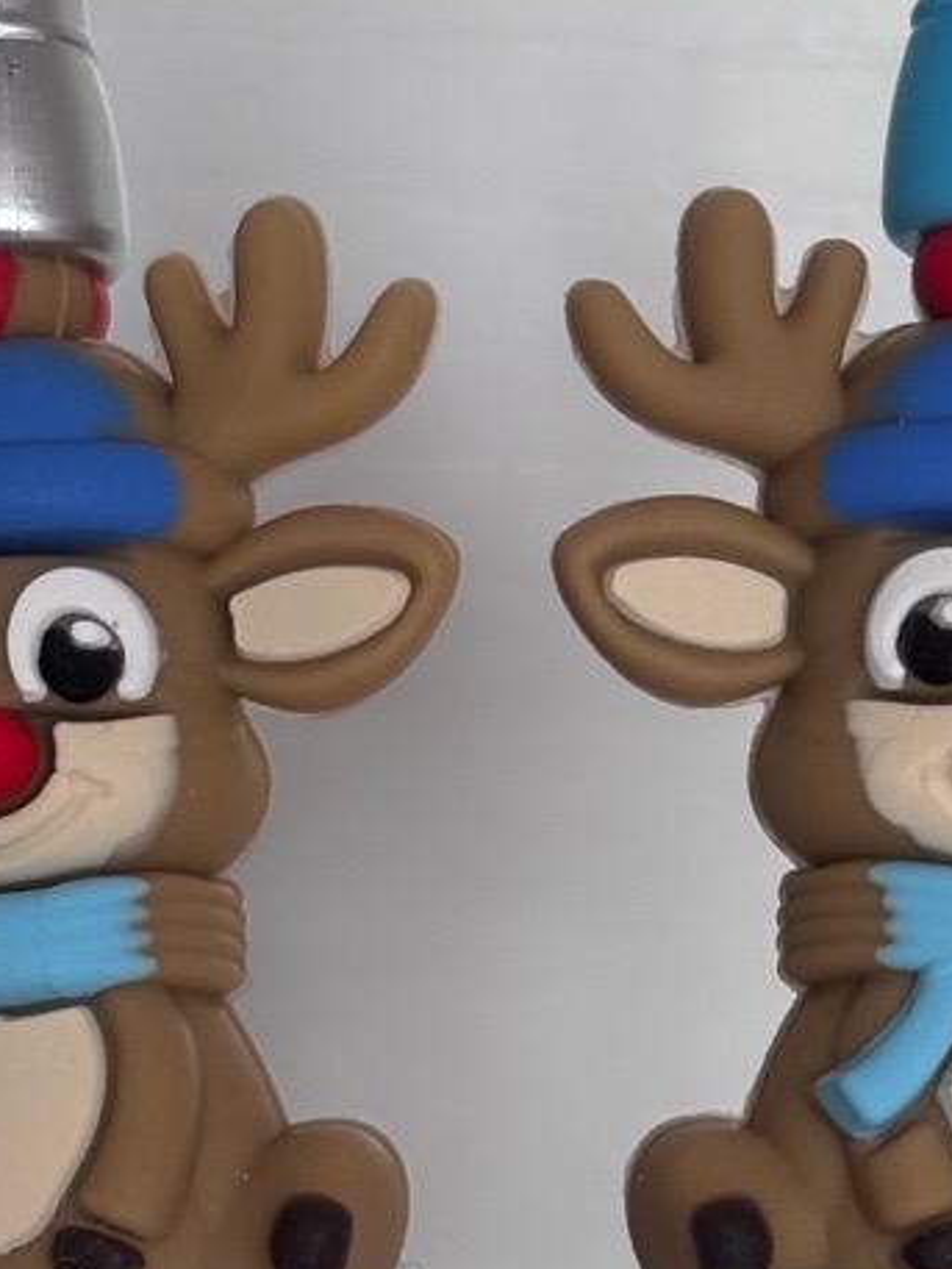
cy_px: 1522
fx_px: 6671
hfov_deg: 8.2
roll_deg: +0.3
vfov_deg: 10.7
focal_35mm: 182
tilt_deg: -13.0
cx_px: 452
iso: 100
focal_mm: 5.96
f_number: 1.6
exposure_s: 1/60
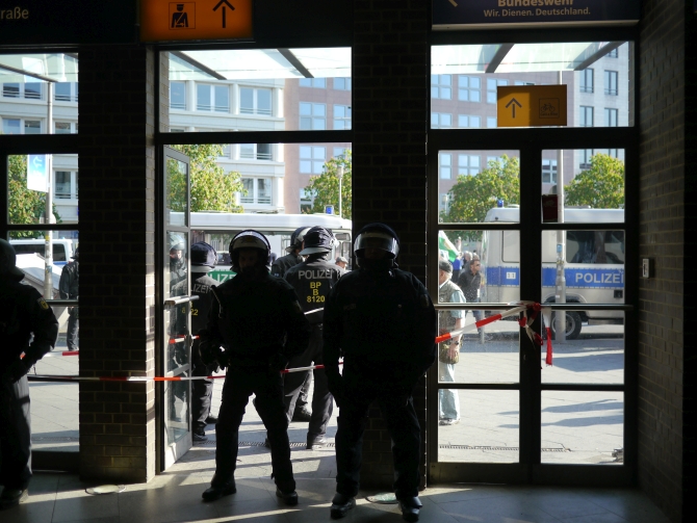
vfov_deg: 36.0
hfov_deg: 46.8
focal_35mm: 40
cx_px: 348
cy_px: 262
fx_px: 806
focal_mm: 20
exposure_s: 1/1000
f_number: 1.8
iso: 160
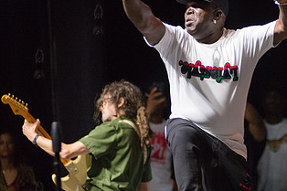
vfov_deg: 5.1
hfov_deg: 7.7
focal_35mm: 268
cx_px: 216
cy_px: 63
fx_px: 2135
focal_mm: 145
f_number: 2.8
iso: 4000
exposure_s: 1/320
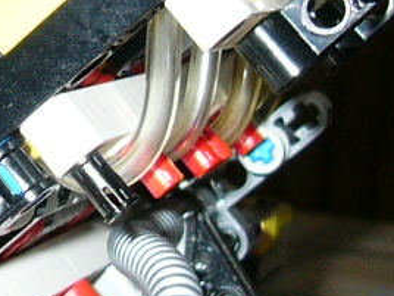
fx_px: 1901
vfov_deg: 8.9
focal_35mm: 167
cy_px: 81
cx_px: -132
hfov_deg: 11.5
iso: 100
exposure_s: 1/60
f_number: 2.8
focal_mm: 5.8
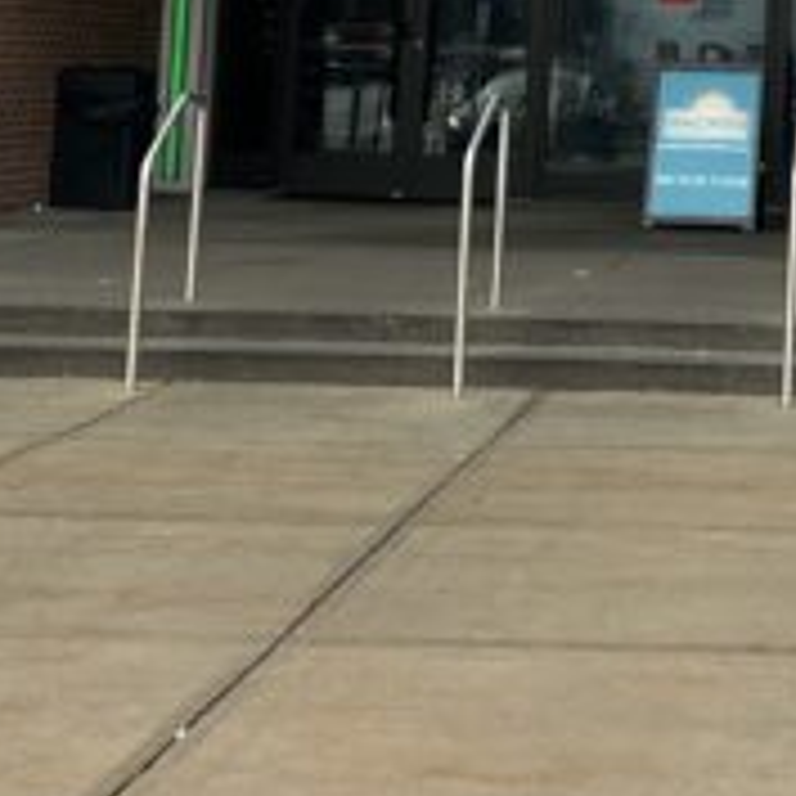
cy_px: -180
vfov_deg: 16.0
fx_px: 2706
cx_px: 890
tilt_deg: +5.4
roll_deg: -3.4
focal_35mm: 104
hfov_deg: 16.2
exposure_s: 1/917
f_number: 1.5
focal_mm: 5.7
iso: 50
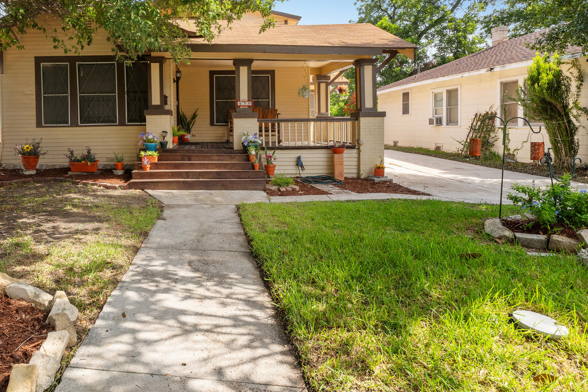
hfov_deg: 77.7
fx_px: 354
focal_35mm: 22
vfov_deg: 57.9
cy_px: 174
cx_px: 213
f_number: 10
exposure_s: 1/60
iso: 200
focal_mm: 11
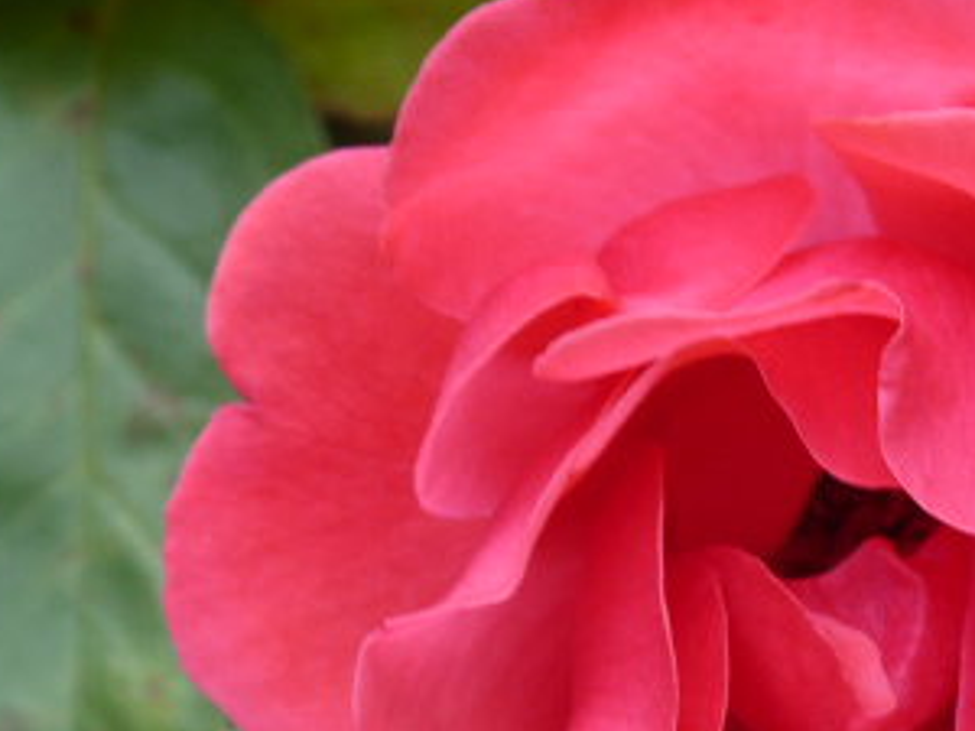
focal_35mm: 271
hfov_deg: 7.3
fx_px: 7633
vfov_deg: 5.5
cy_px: 604
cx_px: 835
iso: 125
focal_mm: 20.6
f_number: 5.1
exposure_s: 1/60
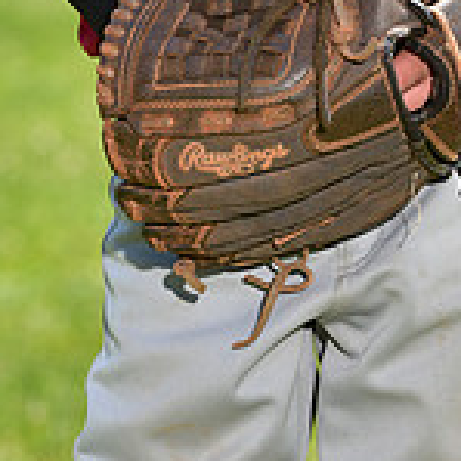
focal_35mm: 528
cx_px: 373
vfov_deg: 3.3
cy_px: -384
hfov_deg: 3.3
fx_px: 7955
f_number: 5.6
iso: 80
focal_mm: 160
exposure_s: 1/200
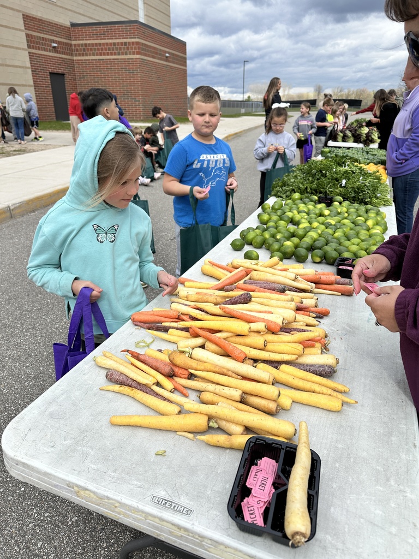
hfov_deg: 56.8
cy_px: 280
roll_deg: +0.2
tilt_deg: -24.5
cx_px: 210
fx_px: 387
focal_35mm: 24
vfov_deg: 71.6
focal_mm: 6.86
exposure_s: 1/3247
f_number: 1.78
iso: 80
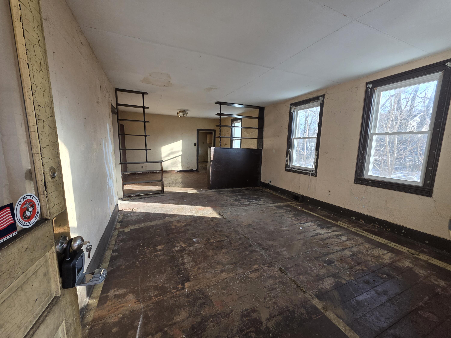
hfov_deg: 106.2
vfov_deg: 89.9
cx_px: 226
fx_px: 169
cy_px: 169
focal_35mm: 13
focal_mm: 2.2
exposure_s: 1/120
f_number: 1.9
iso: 50
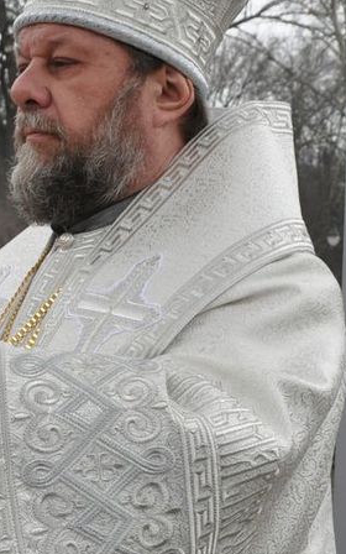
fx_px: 1448
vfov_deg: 21.6
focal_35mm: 96
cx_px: -84
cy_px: 246
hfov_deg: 13.2
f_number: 6.3
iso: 1000
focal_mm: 22
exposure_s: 1/160
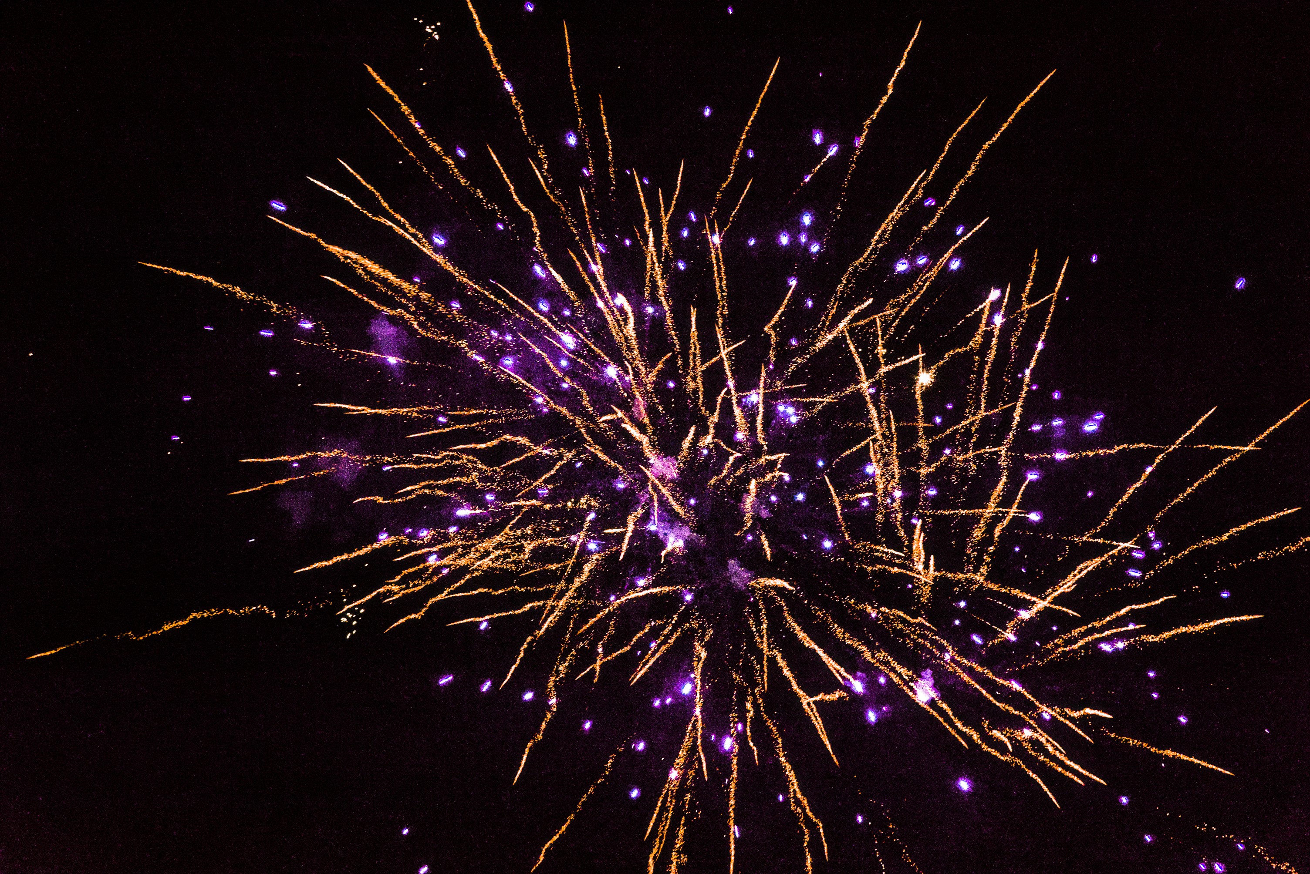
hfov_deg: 47.9
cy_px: 437
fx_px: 1474
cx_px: 655
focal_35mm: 40
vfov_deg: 33.0
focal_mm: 27
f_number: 6.3
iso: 3200
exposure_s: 1/80
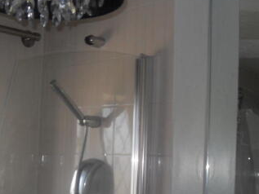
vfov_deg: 21.5
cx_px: 107
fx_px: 509
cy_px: 133
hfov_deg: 28.5
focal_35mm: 68
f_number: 2.8
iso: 100
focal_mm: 6.3
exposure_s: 1/45
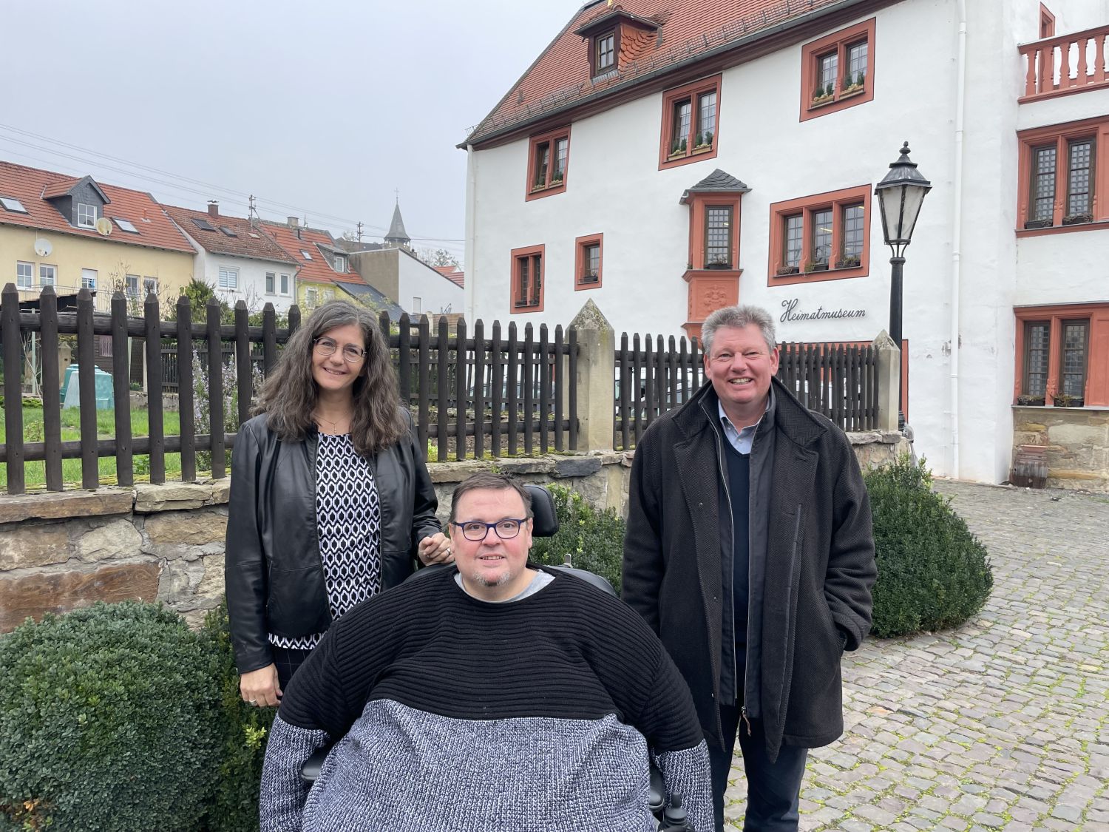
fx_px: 833
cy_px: 416
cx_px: 554
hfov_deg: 67.3
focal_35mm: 26
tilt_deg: -2.3
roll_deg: -0.5
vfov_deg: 53.1
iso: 32
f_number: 1.6
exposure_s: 1/575
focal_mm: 4.2
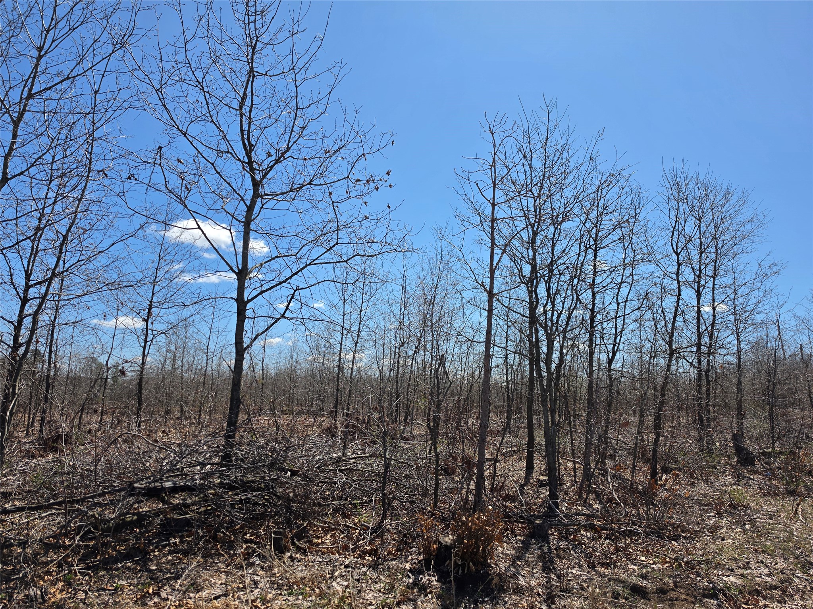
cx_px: 406
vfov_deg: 58.9
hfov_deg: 73.9
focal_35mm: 23
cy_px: 304
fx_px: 540
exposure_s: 1/7939
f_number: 1.4
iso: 64
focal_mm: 6.5
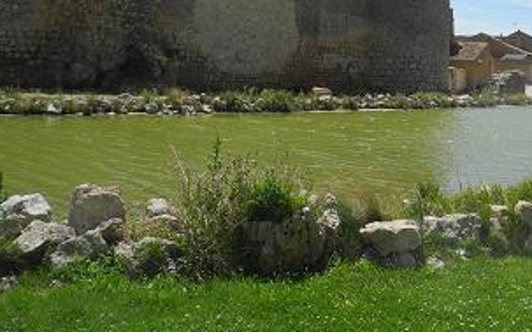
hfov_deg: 41.2
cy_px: 35
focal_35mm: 47
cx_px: 413
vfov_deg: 26.5
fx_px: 681
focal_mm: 6
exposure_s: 1/800
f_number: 4.5
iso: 100
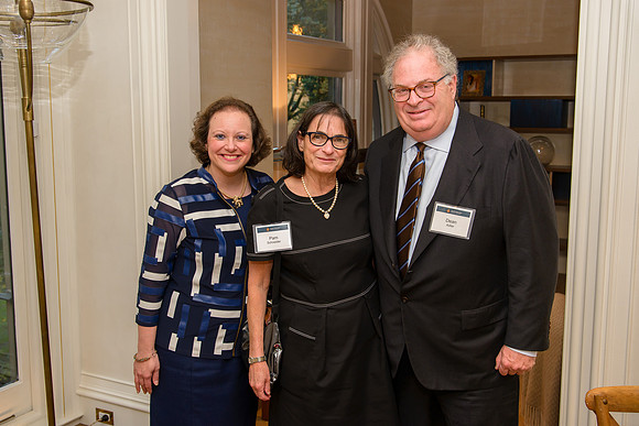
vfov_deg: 35.1
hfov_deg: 50.7
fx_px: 675
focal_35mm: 38
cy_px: 213
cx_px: 320
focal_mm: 38
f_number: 5.6
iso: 800
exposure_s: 1/60
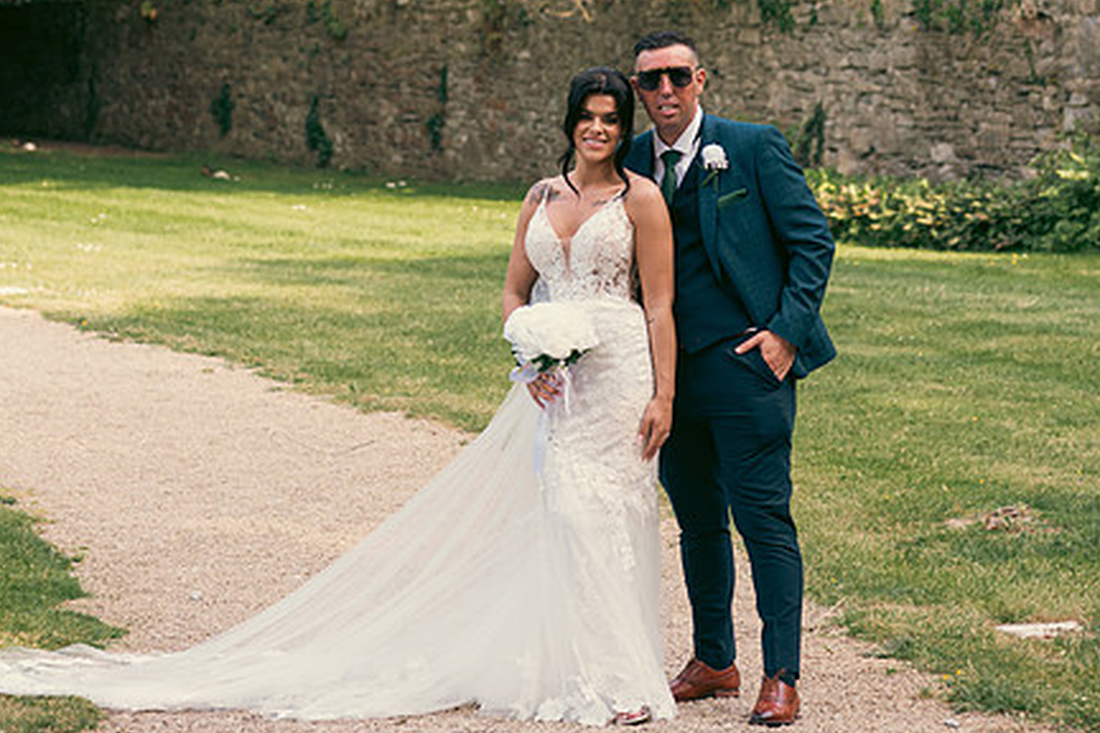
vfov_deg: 12.1
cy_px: 291
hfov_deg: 18.1
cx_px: 522
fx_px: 3453
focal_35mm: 113
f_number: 3.5
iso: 100
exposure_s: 1/200
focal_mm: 80
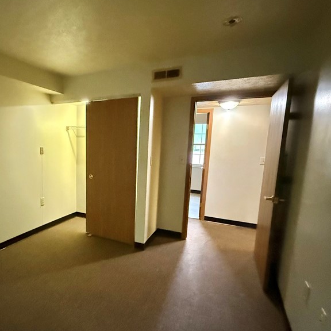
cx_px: 92
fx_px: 238
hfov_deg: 66.2
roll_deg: -1.7
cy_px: 176
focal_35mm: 22
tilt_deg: -5.1
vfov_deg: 69.6
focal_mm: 2.22
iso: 1250
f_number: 2.2
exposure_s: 1/60
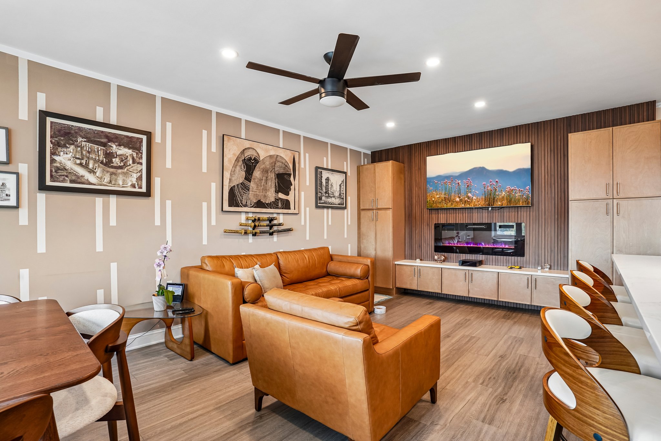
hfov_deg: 96.7
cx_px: 330
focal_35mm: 16
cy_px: 220
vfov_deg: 73.7
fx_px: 294
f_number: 8
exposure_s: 1/25
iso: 160
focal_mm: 16
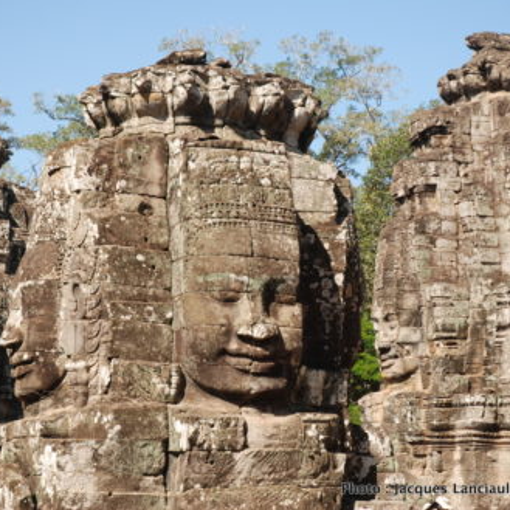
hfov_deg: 18.7
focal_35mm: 93
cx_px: 265
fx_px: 1550
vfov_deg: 18.7
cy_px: 252
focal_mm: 48
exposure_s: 1/200
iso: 100
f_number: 7.1
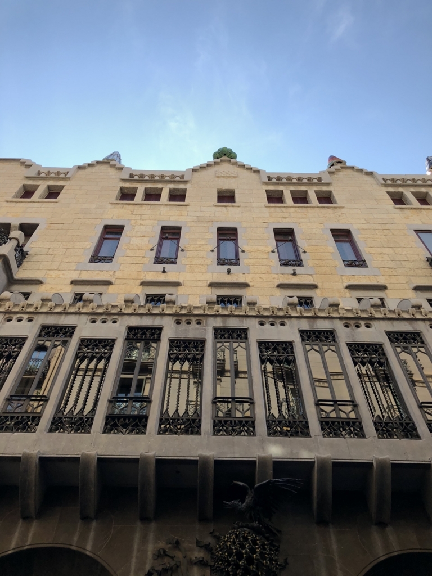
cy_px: 288
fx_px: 466
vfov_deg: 63.4
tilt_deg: +55.8
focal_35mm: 28
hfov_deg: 49.7
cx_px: 216
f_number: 1.8
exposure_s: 1/1297
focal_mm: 4
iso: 20
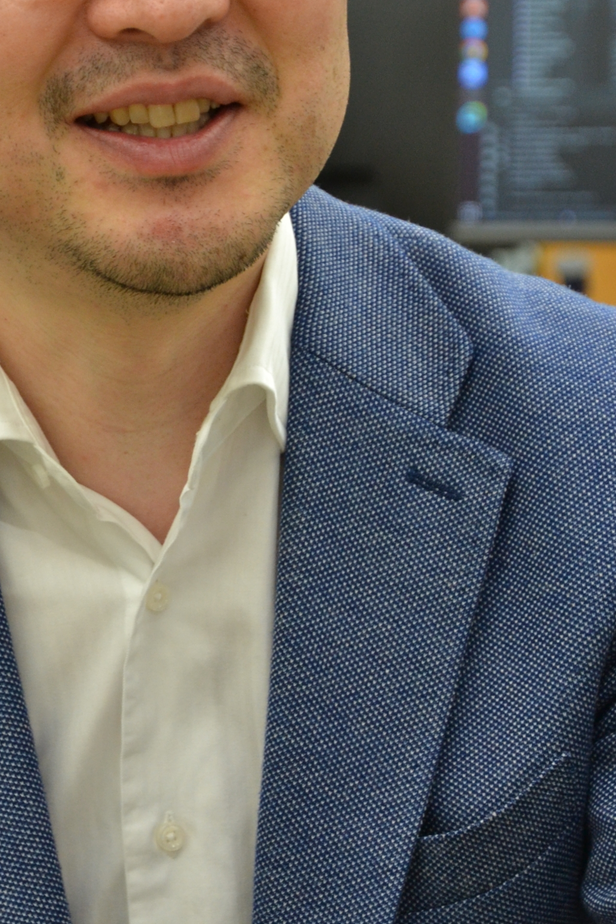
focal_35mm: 184
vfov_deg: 11.2
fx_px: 4723
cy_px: 260
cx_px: 161
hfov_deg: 7.5
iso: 1100
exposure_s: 1/60
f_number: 5.6
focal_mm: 68
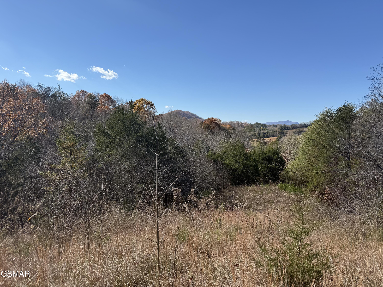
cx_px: 192
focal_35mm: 24
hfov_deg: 71.6
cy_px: 144
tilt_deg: -2.6
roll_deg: -1.0
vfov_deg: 56.8
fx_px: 266
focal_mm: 6.76
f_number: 1.78
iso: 80
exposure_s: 1/3425
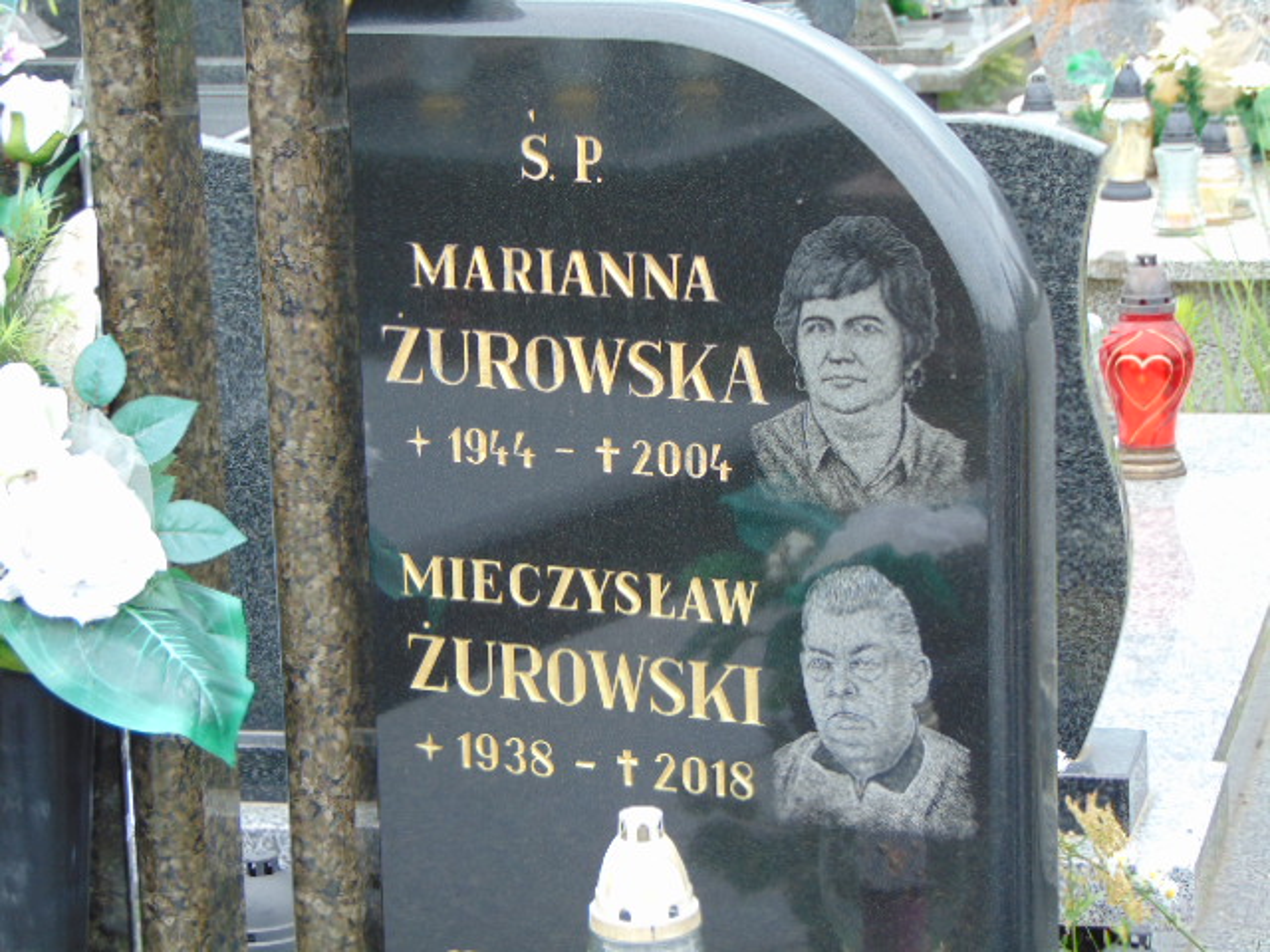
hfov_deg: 18.2
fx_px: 3962
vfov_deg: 13.7
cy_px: 476
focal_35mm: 108
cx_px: 635
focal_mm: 19.4
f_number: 3.9
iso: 80
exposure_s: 1/80
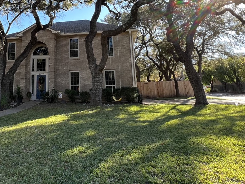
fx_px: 198
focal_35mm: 28
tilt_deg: +13.4
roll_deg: +0.1
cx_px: 61
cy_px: 40
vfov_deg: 47.3
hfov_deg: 60.0
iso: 32
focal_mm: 1.57
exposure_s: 1/227
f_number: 1.8
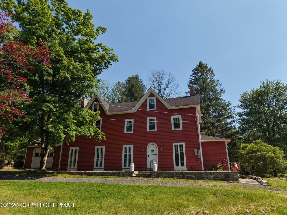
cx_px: 144
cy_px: 108
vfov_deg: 56.8
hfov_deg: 71.6
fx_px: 199
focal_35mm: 24
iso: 270
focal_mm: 8.67
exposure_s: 1/800
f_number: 1.8
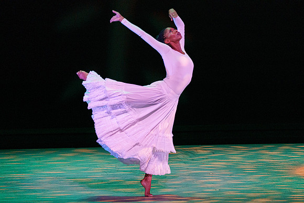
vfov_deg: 3.3
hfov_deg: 5.0
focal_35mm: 412
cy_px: 105
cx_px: 153
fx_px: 3481
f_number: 6.3
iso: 5000
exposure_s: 1/400
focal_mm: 400
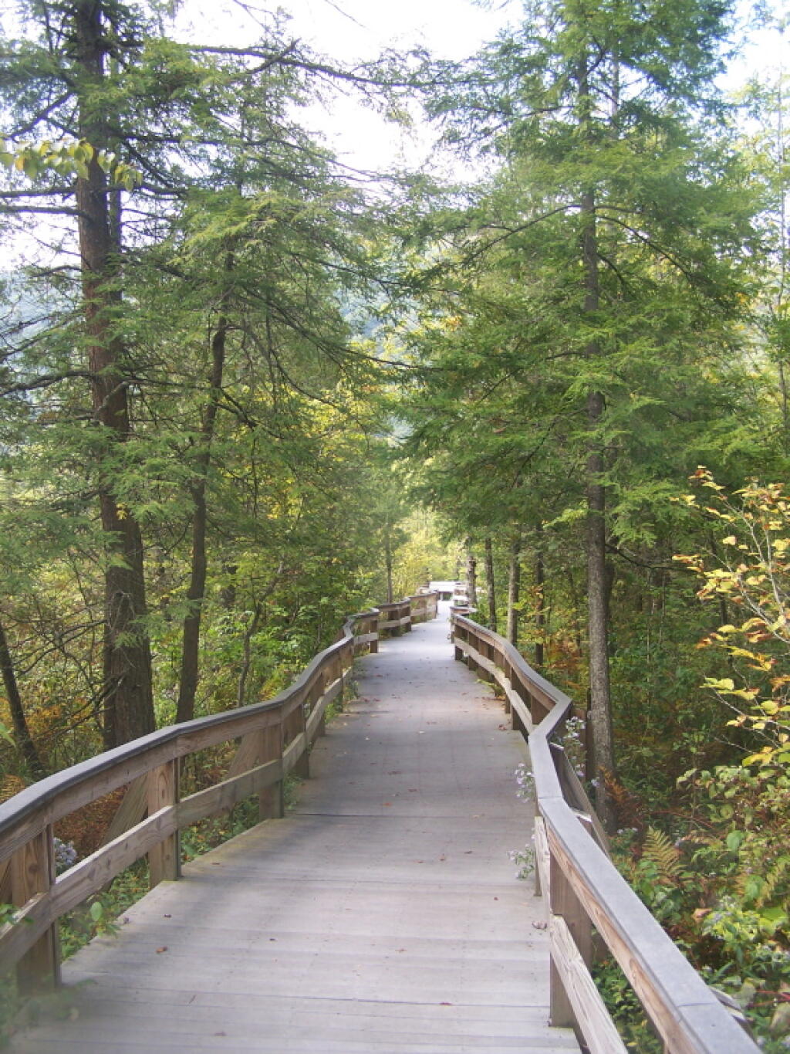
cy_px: 527
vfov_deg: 49.0
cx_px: 395
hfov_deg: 37.7
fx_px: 1156
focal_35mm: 38
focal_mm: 6.3
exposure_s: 1/160
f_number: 2.8
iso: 80
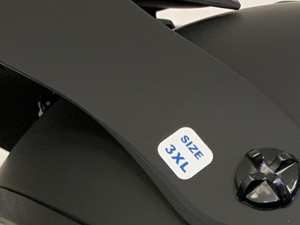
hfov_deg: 18.0
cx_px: 259
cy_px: 369
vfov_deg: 12.8
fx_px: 936
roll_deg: +4.5
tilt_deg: +2.4
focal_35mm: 108
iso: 100
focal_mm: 4.25
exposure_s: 1/60
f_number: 1.8
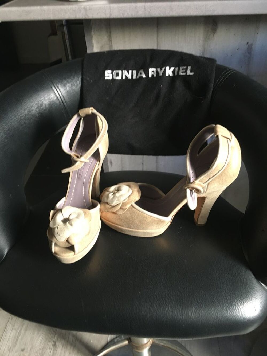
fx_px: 298
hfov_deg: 48.2
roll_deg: +2.4
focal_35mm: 29
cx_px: 134
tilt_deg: -39.0
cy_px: 178
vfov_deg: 61.7
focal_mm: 4.15
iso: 200
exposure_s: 1/33
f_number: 2.2
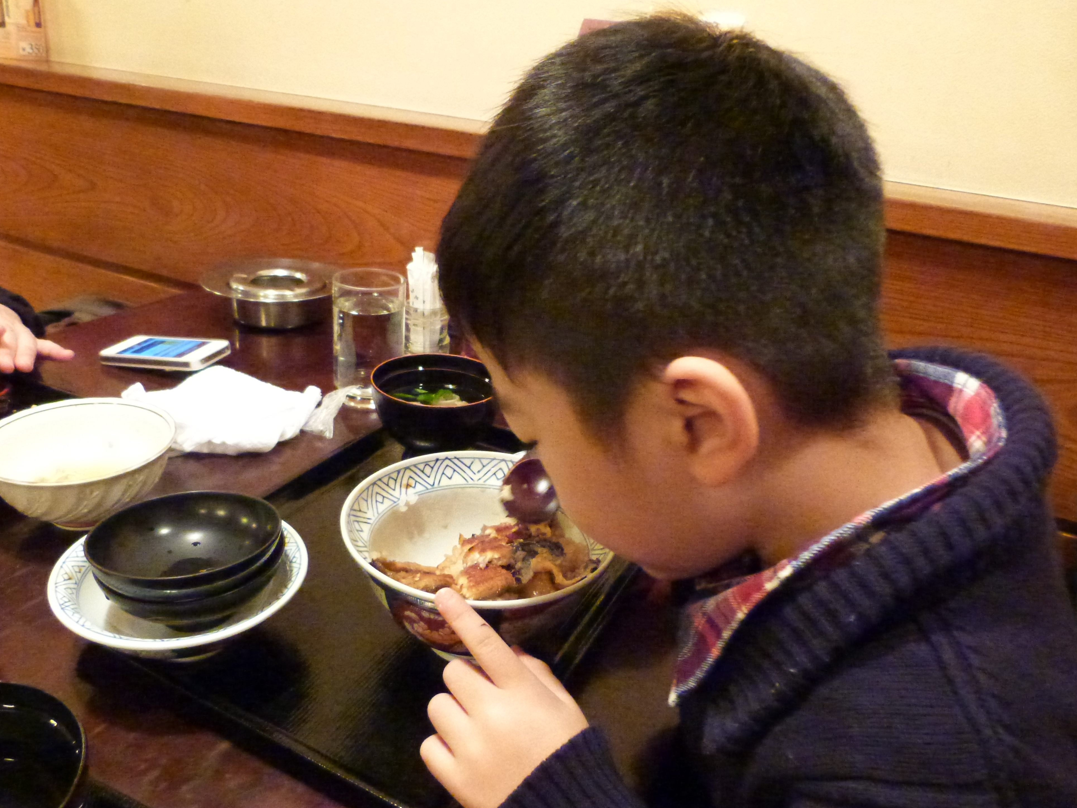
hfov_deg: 67.3
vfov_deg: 53.1
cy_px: 411
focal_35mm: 26
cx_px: 528
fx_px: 809
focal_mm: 4.5
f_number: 2.8
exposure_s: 1/30
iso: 1600
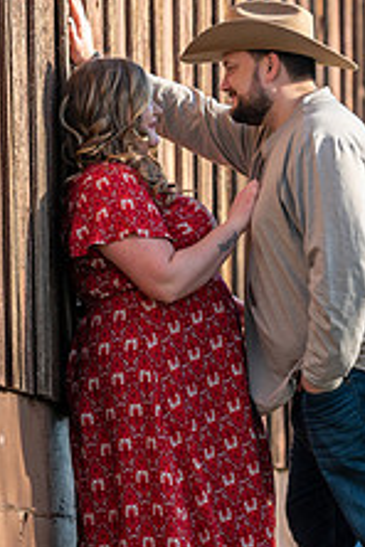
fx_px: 5231
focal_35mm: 344
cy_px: 234
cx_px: 289
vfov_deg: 6.0
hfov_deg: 4.0
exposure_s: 1/250
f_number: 2.8
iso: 50
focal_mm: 170
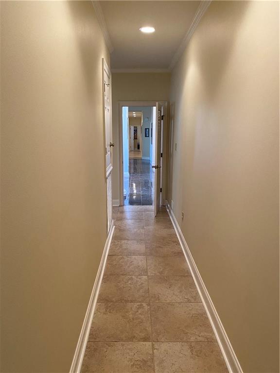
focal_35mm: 26
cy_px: 186
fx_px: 280
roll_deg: -0.8
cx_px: 140
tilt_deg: -11.6
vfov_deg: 67.3
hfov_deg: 53.1
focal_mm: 4.25
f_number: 1.8
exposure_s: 1/60
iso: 200
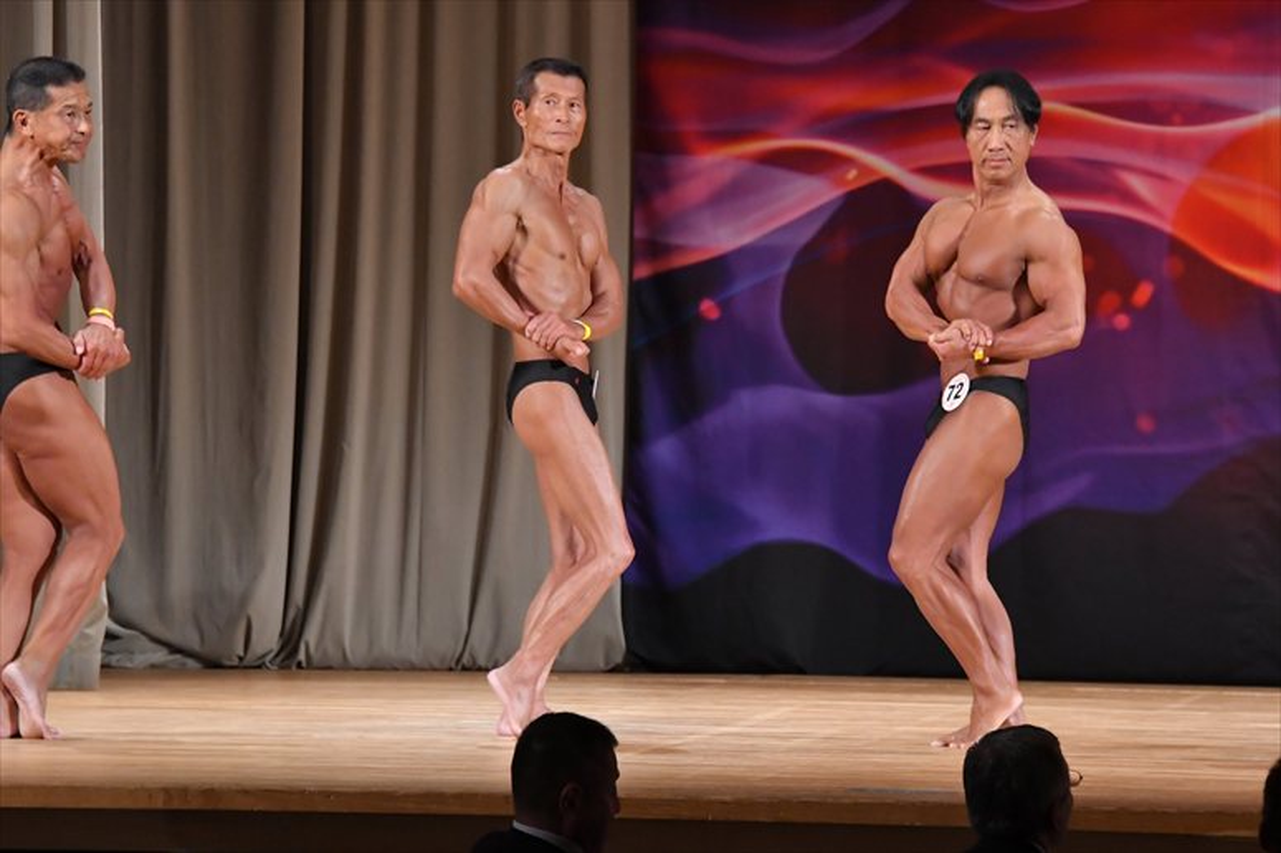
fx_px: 8002
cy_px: 426
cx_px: 640
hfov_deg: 9.2
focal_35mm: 225
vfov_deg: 6.1
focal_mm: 150
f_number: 5.6
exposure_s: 1/400
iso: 4500
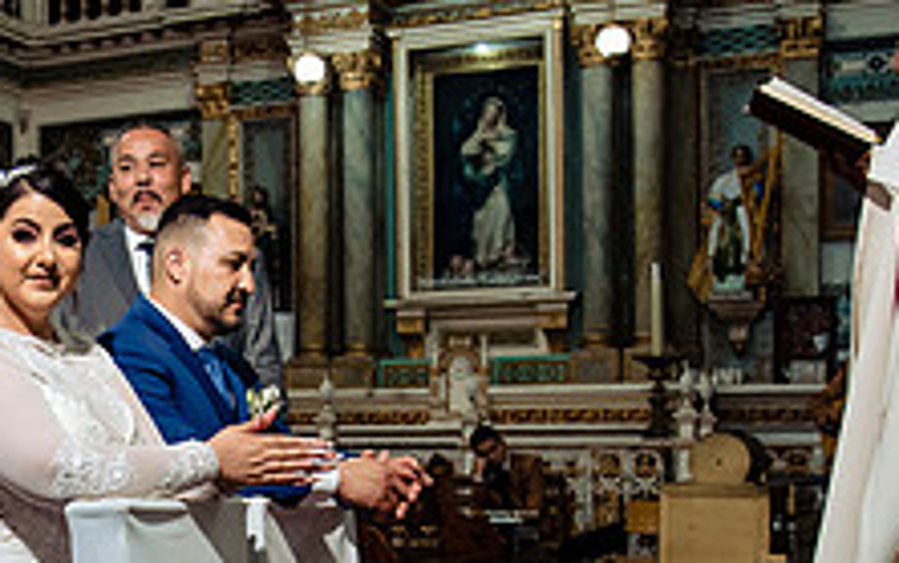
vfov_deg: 20.0
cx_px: 81
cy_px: 488
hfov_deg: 30.5
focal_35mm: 64
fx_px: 1569
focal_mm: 24
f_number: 5
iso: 2000
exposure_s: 1/125
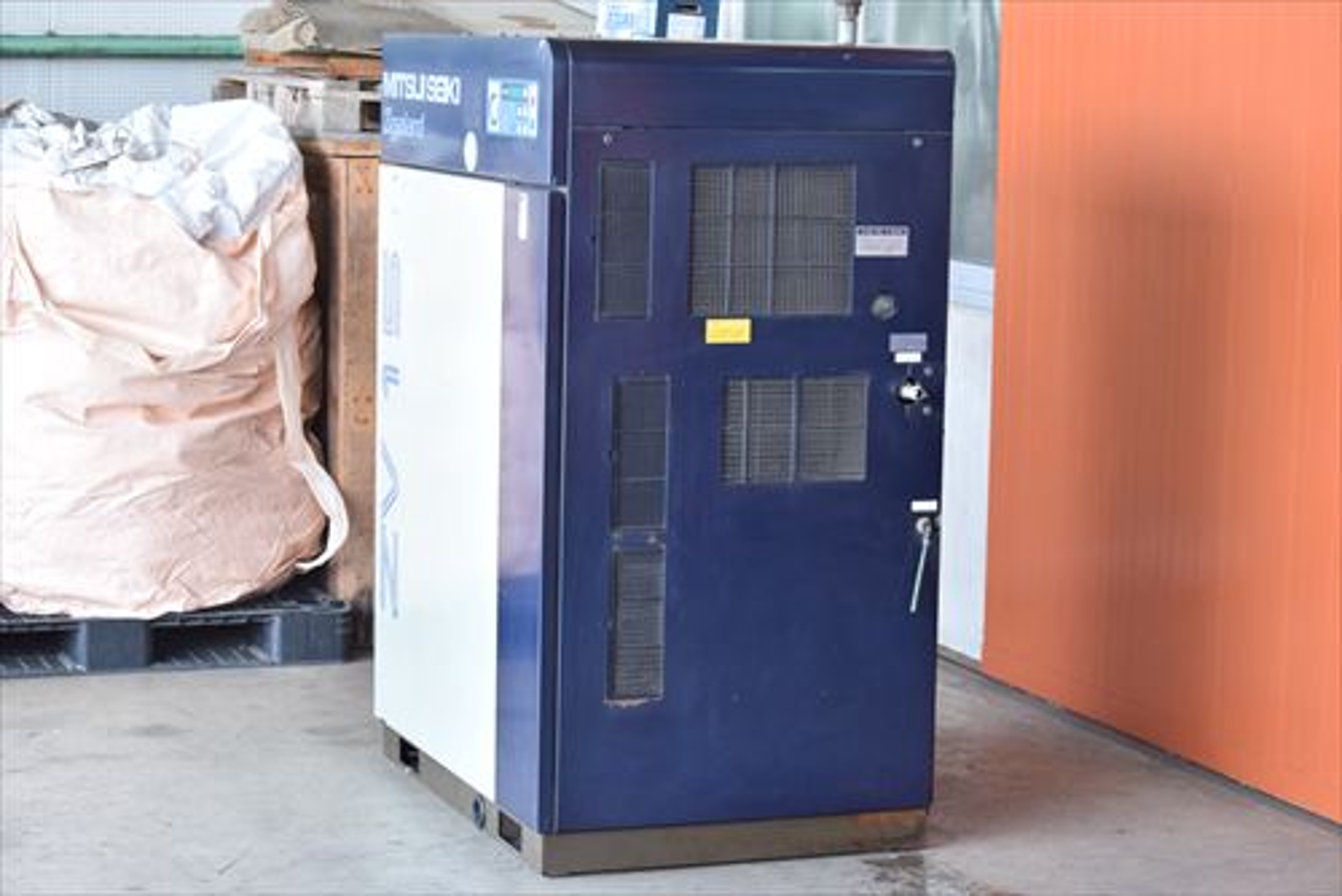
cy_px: 448
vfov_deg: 16.6
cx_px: 671
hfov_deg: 24.6
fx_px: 3077
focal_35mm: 82
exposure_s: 1/200
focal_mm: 55
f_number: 6.3
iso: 1250
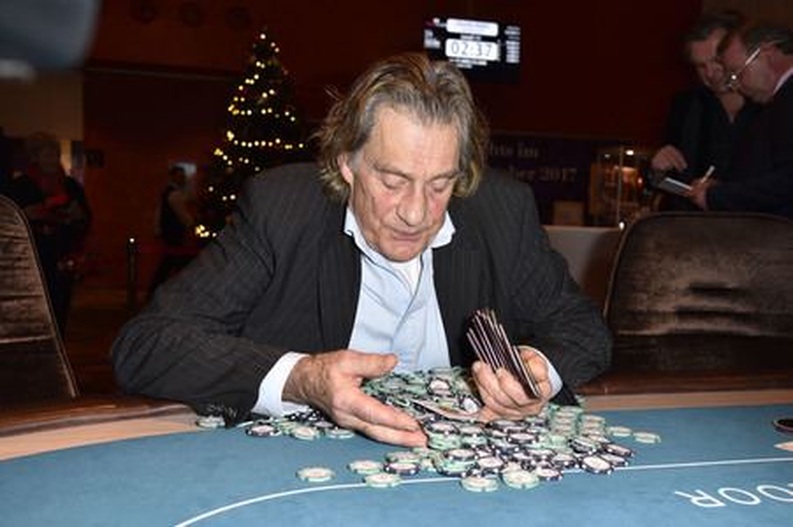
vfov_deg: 37.8
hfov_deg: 54.5
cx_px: 396
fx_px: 770
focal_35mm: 35
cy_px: 264
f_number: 5.6
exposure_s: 1/50
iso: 800
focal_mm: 35
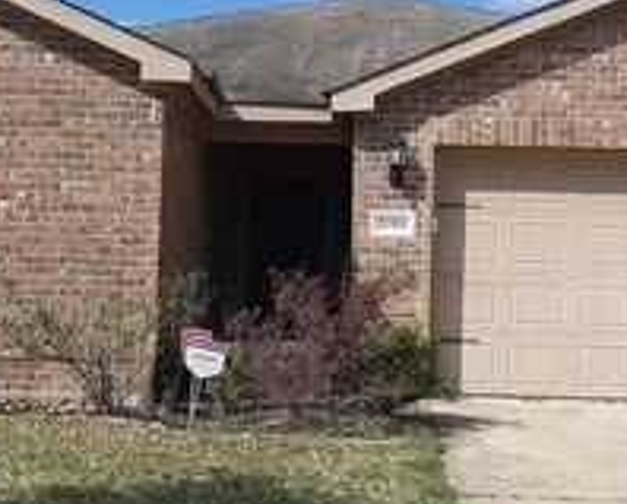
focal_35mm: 64
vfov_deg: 23.9
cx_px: 345
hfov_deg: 29.5
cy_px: 233
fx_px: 1189
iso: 40
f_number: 1.7
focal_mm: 3.93
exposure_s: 1/3401
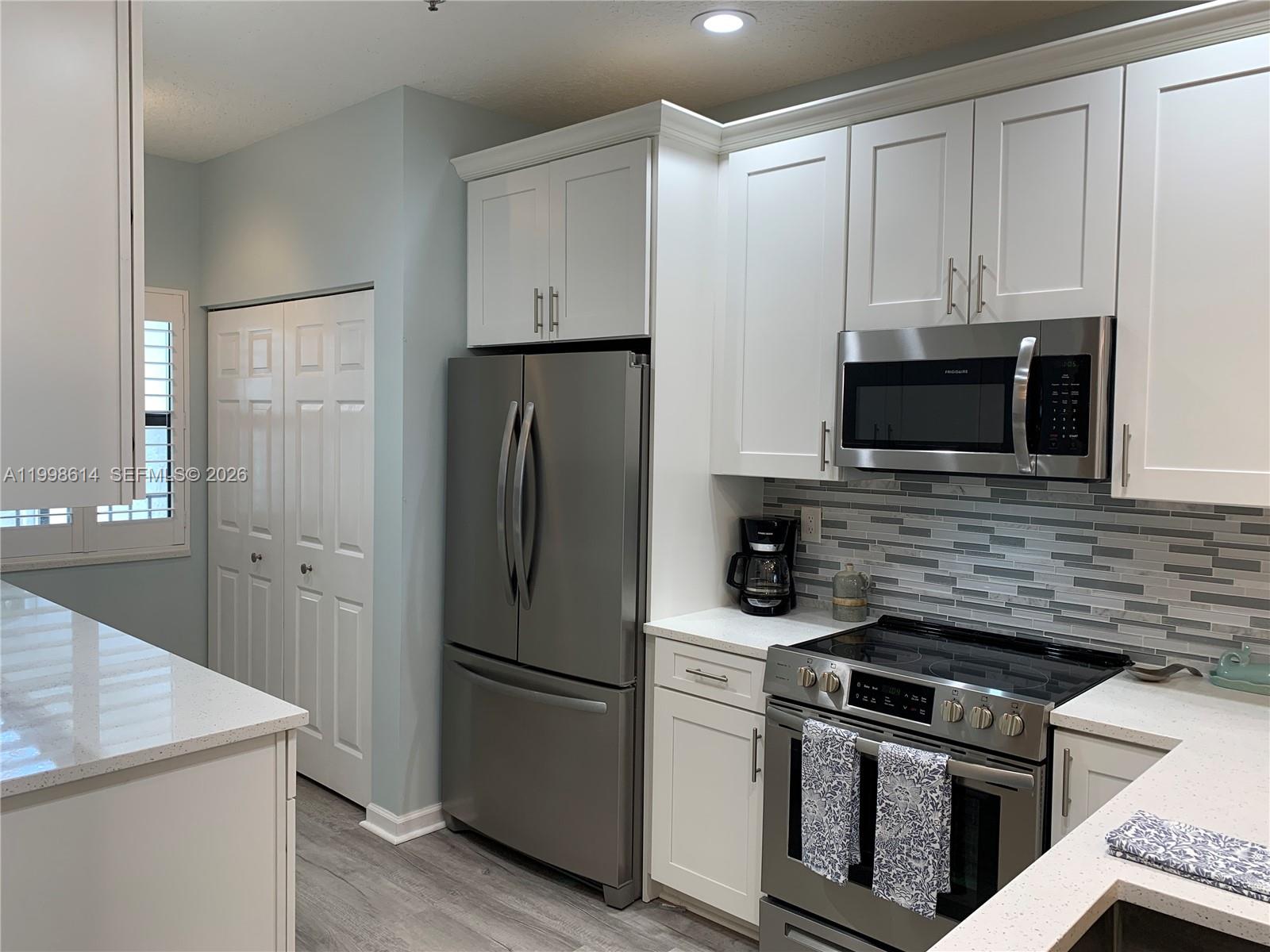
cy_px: 476
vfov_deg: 53.1
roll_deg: -1.5
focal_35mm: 26
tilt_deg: -2.0
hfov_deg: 67.3
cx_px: 635
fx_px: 954
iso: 50
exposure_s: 1/120
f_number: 1.8
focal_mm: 4.25
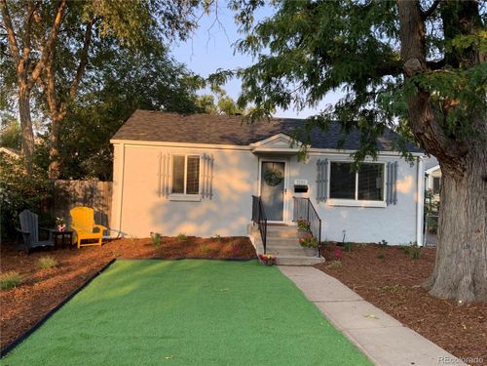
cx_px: 244
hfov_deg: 61.7
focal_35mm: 29
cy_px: 183
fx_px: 408
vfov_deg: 48.2
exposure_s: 1/300
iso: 16
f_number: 1.8
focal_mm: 3
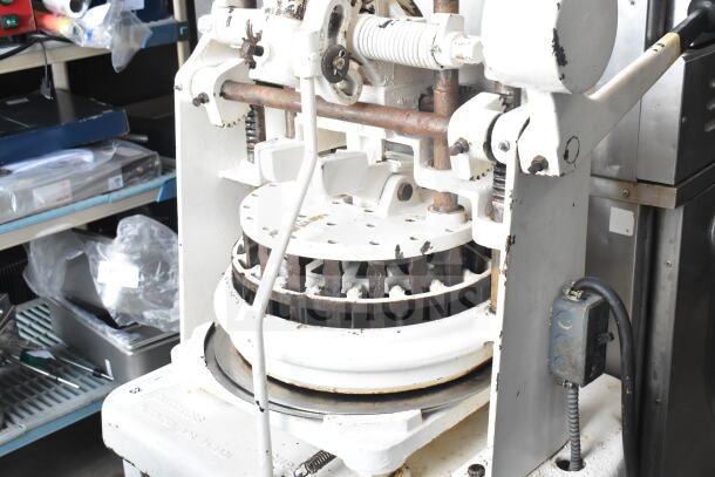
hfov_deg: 42.3
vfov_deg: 29.0
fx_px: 924
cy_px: 238
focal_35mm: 46
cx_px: 358
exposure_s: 1/200
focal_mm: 31
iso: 1600
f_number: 7.1
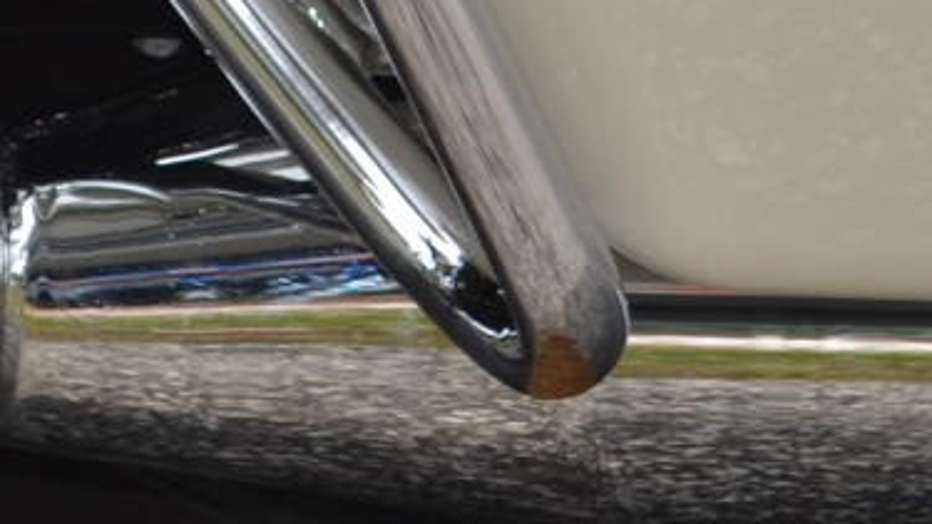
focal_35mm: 436
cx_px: 676
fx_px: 10776
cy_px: -662
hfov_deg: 5.0
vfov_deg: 2.8
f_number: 8
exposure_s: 1/200
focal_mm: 52
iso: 100
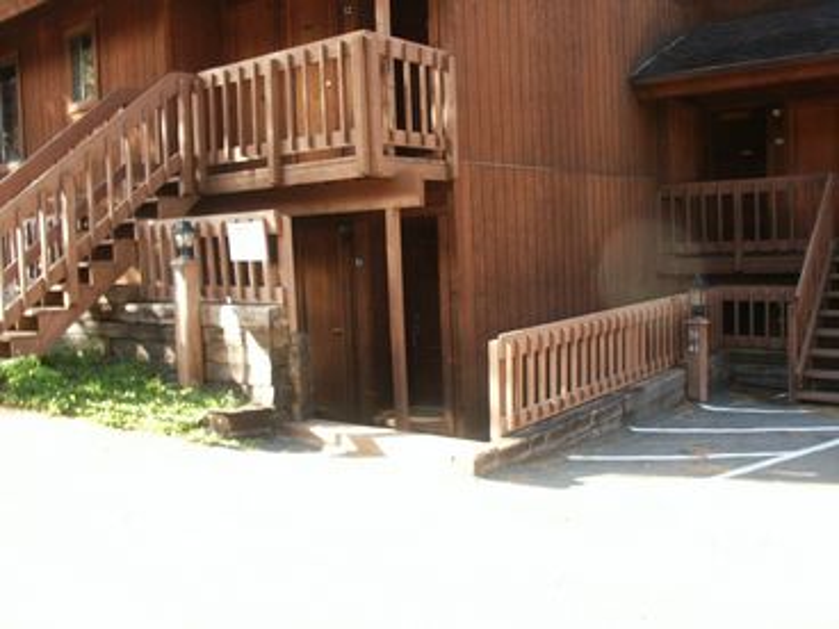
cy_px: 314
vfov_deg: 40.7
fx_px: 848
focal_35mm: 35
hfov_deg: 52.6
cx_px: 420
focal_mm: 7.18
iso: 200
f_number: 3
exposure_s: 1/180
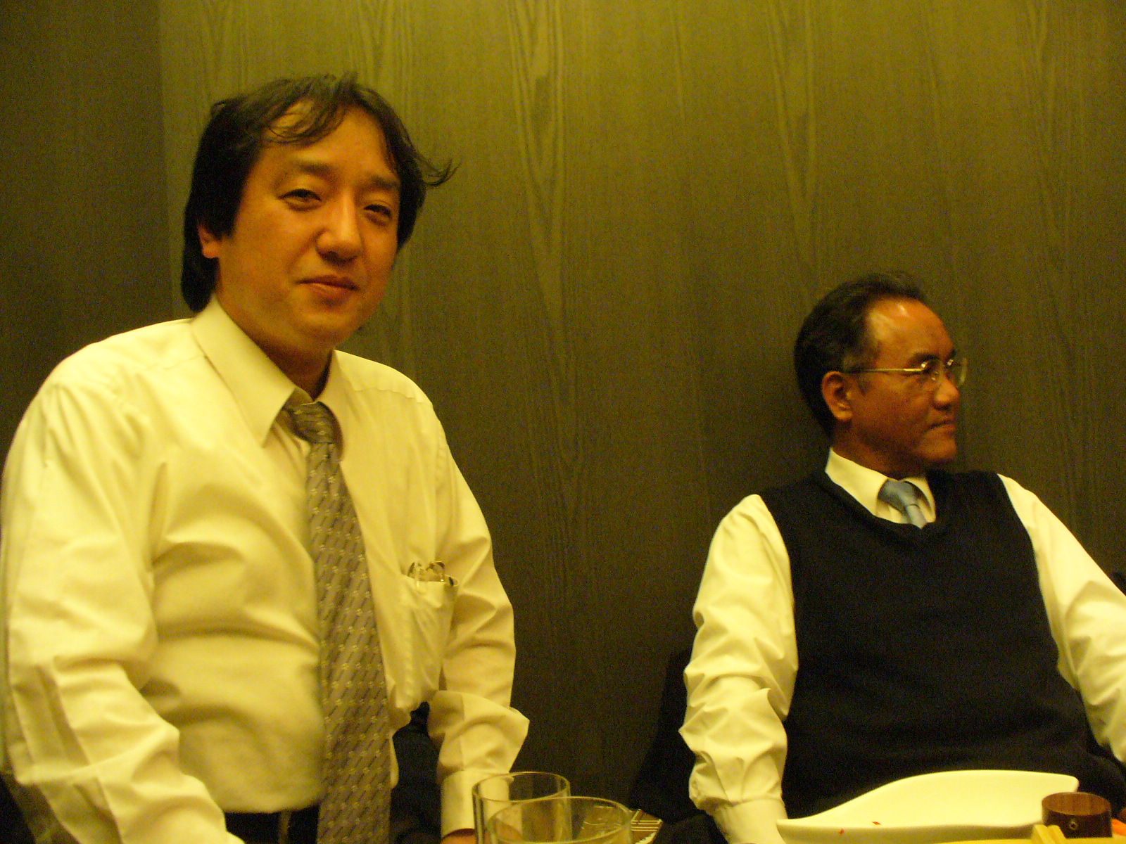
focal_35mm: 37
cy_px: 422
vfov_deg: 38.7
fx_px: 1204
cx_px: 563
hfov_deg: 50.1
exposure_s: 1/10
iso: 400
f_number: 2.8
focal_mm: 6.1
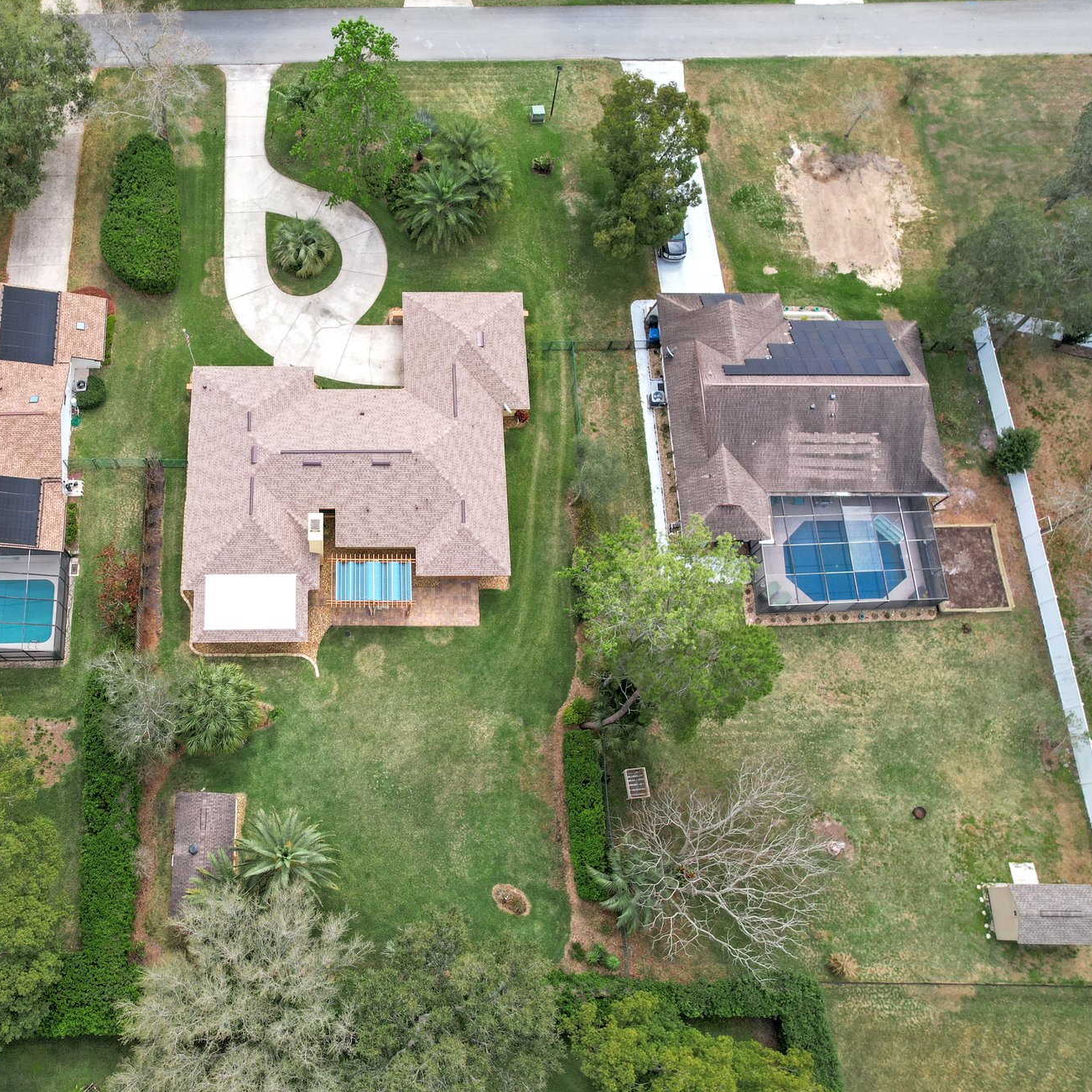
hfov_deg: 53.9
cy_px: 560
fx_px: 1035
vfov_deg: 55.6
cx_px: 322
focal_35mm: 29
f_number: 2.8
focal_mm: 8.38
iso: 100
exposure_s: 1/1000
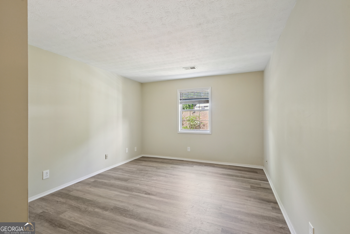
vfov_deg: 73.7
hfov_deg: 96.7
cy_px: 117
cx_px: 175
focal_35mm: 16
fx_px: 156
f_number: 8
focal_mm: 16
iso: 400
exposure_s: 1/25
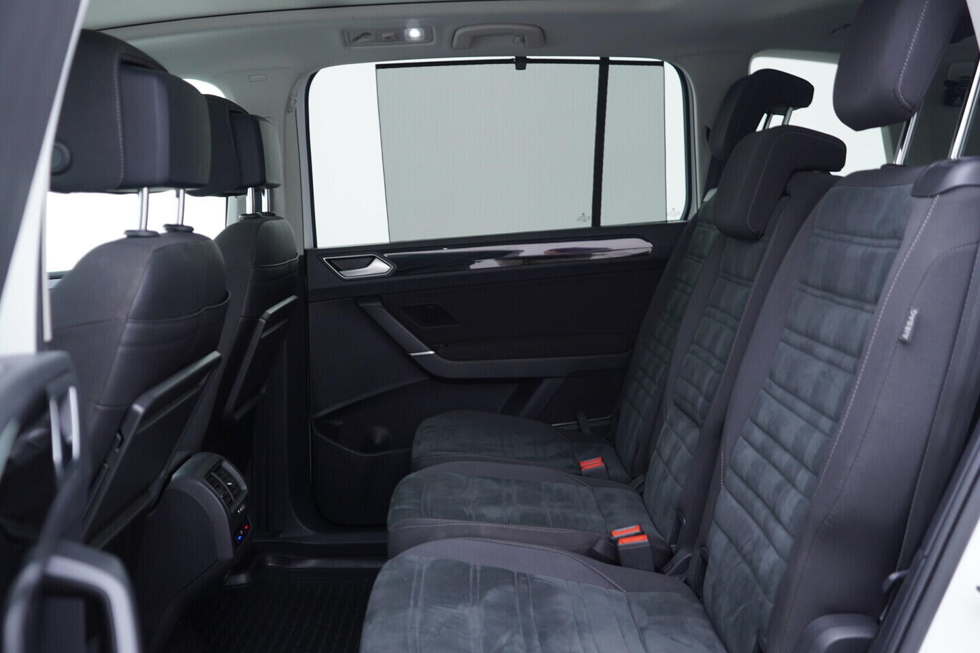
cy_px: 326
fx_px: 980
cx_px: 490
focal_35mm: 36
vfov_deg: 36.9
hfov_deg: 53.1
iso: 250
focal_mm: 24
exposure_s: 1/40
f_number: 2.8
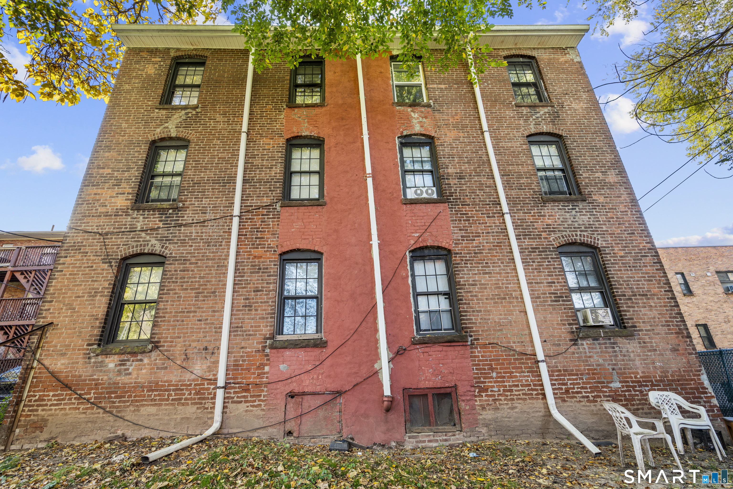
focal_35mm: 16
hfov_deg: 96.7
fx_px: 326
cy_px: 244
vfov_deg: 73.7
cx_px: 366
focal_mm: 16
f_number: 9
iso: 250
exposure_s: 1/2.5
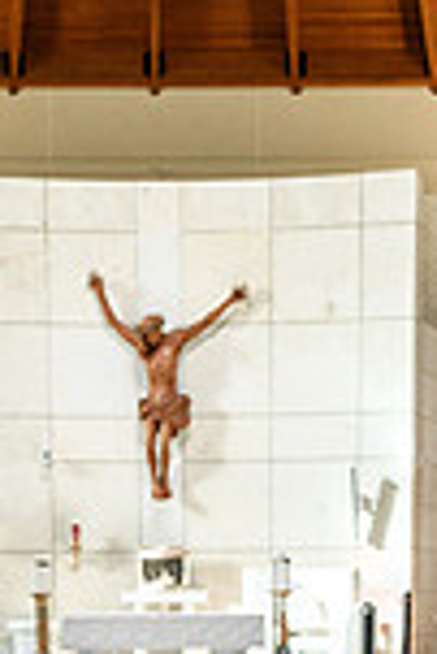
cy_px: 953
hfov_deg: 13.2
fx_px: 1889
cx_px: 199
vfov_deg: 17.8
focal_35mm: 104
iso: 250
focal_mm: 35
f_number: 3.5
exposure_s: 1/160
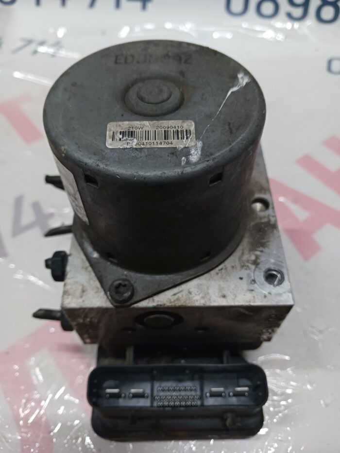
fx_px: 354
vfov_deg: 65.3
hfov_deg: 51.4
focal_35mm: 27
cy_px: 226
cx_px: 170
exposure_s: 1/25
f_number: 1.8
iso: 320
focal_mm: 4
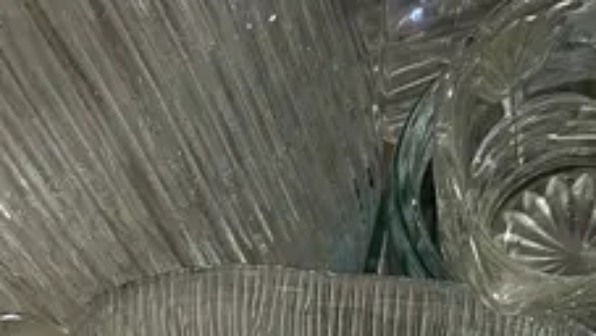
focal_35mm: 118
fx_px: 1866
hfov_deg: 17.8
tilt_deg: -65.4
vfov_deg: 10.0
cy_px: 514
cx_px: 42
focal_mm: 6.86
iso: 200
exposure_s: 1/50
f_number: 1.78
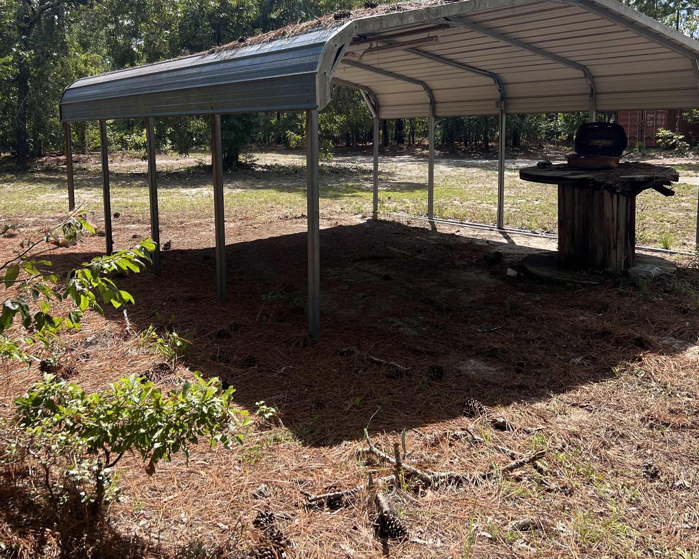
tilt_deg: -6.4
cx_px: 349
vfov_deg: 43.0
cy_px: 208
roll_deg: -0.4
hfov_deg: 52.8
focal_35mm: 34
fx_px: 703
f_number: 1.5
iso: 50
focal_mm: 5.7
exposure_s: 1/1698
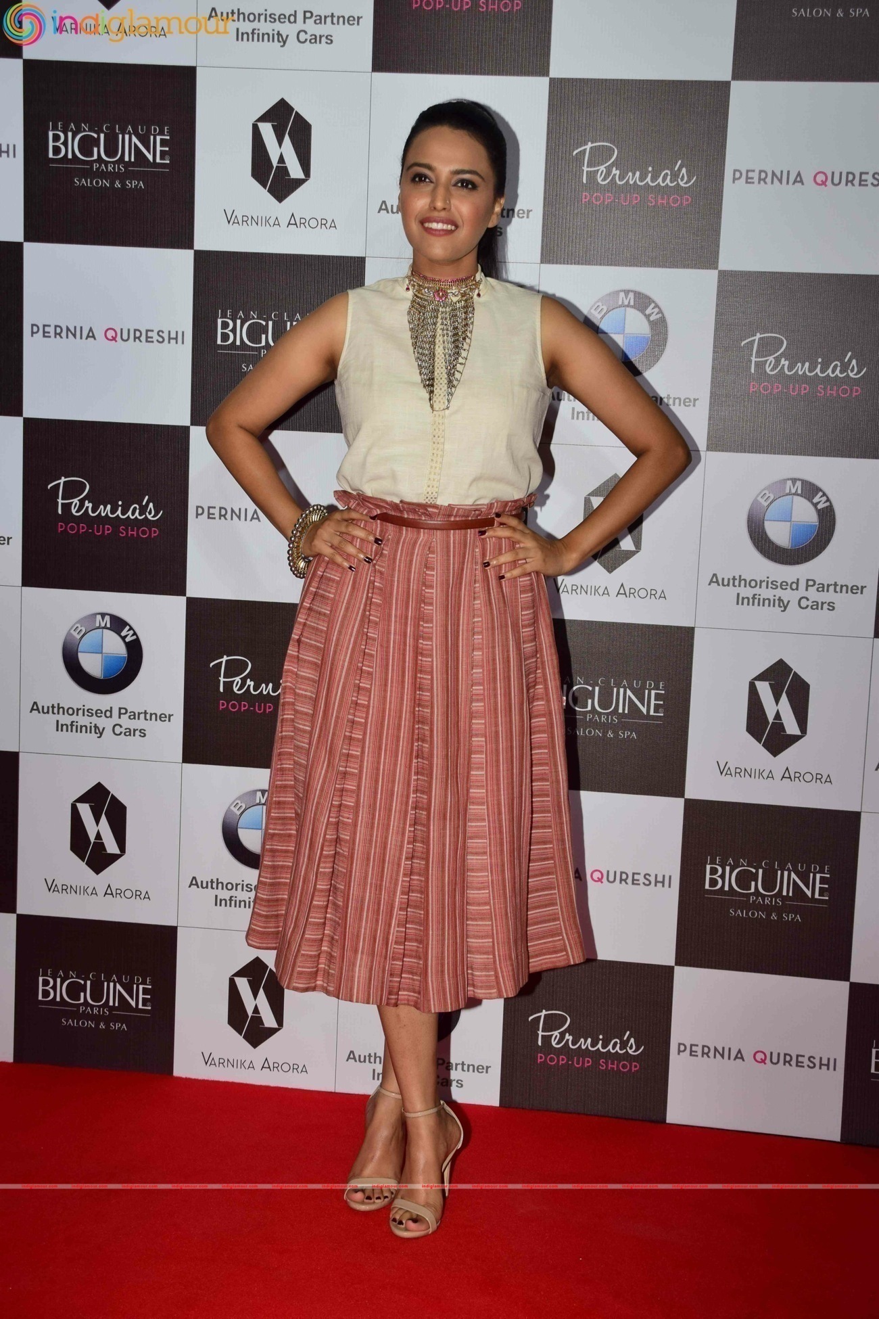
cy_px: 660
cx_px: 440
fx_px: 2087
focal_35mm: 57
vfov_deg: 35.1
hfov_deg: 23.8
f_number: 5.6
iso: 400
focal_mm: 38
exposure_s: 1/160
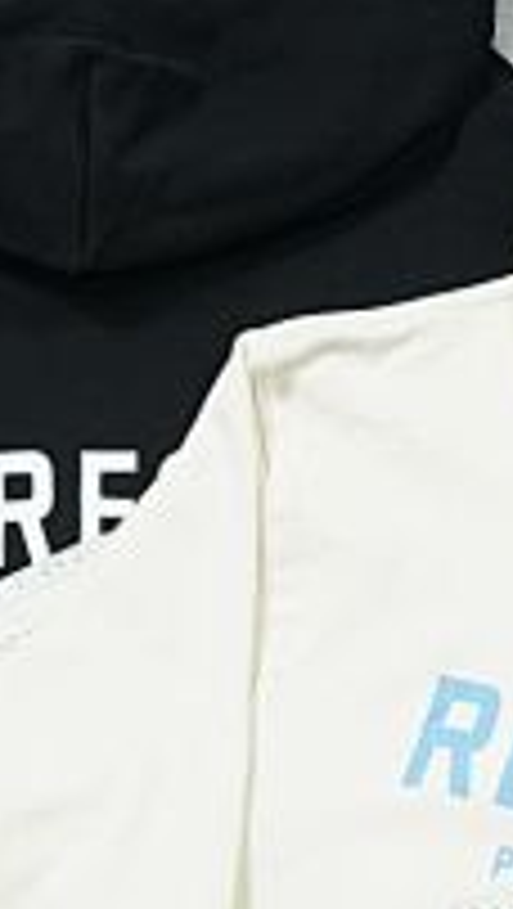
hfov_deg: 8.4
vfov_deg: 14.5
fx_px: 3498
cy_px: 965
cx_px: 356
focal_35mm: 145
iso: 1600
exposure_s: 1/100
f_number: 10
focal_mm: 35
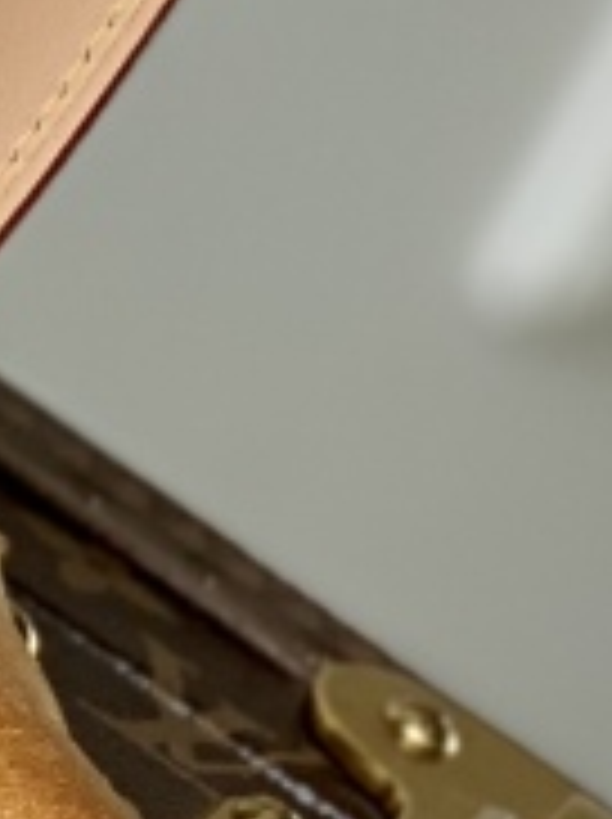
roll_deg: -28.3
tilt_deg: -11.3
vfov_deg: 4.6
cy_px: -1552
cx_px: -1274
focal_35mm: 412
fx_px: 9735
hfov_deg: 3.5
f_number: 2.4
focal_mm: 6
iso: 20
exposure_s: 1/122
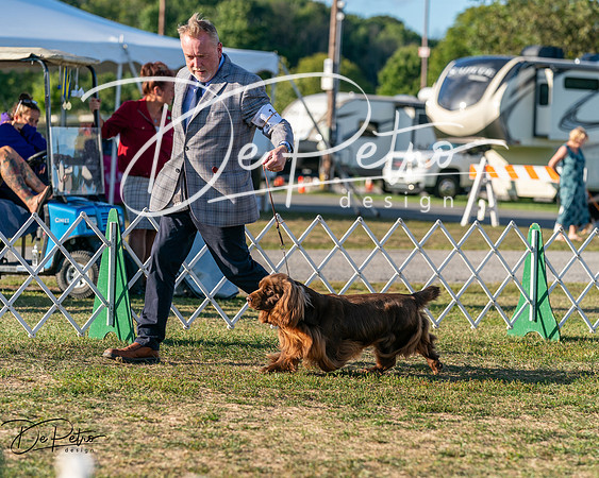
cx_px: 300
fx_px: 2634
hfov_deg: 13.0
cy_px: 239
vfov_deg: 10.4
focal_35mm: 149
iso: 250
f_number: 4.5
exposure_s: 1/1250
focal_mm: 132
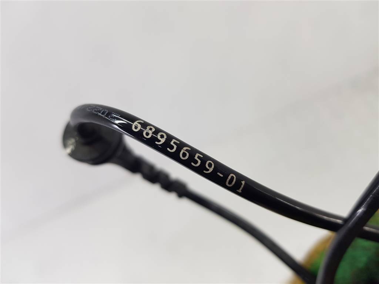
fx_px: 285
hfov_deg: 67.3
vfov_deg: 53.1
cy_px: 142
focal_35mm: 26
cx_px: 190
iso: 64
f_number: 1.7
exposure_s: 1/100
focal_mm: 4.2
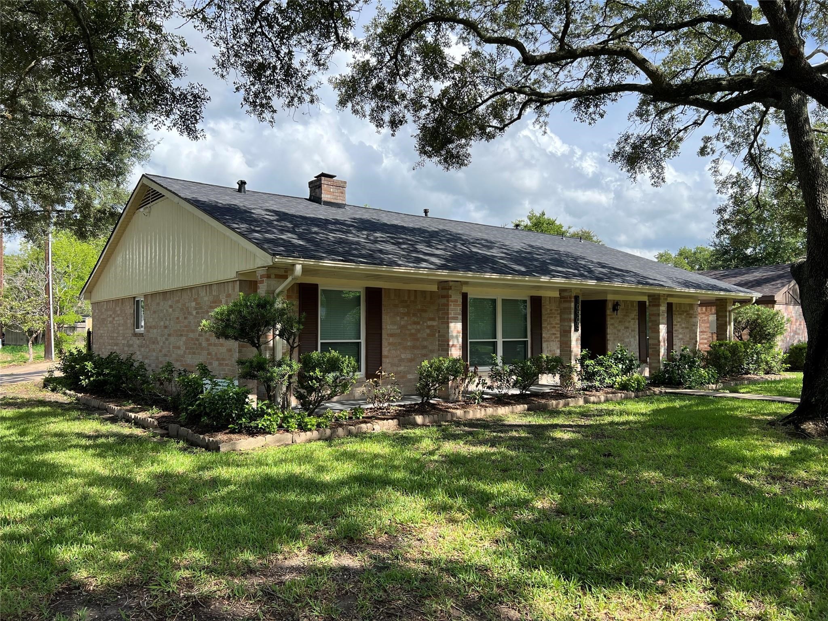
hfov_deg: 67.3
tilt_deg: +2.0
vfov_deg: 53.1
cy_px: 310
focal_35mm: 26
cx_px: 414
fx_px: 622
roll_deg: -0.1
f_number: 1.5
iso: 50
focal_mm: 5.7
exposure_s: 1/1645
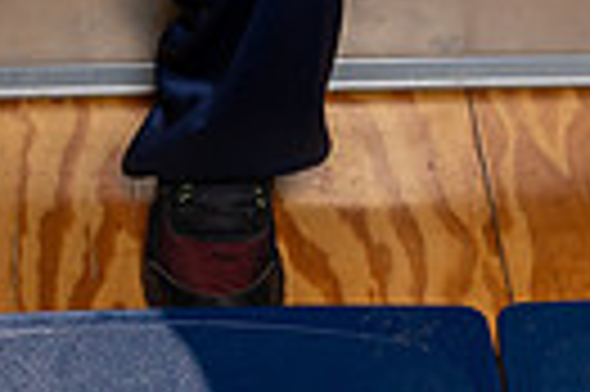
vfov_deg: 8.9
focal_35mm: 141
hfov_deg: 14.6
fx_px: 2308
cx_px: 311
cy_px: -505
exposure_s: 1/250
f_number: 8
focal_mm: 41
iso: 320
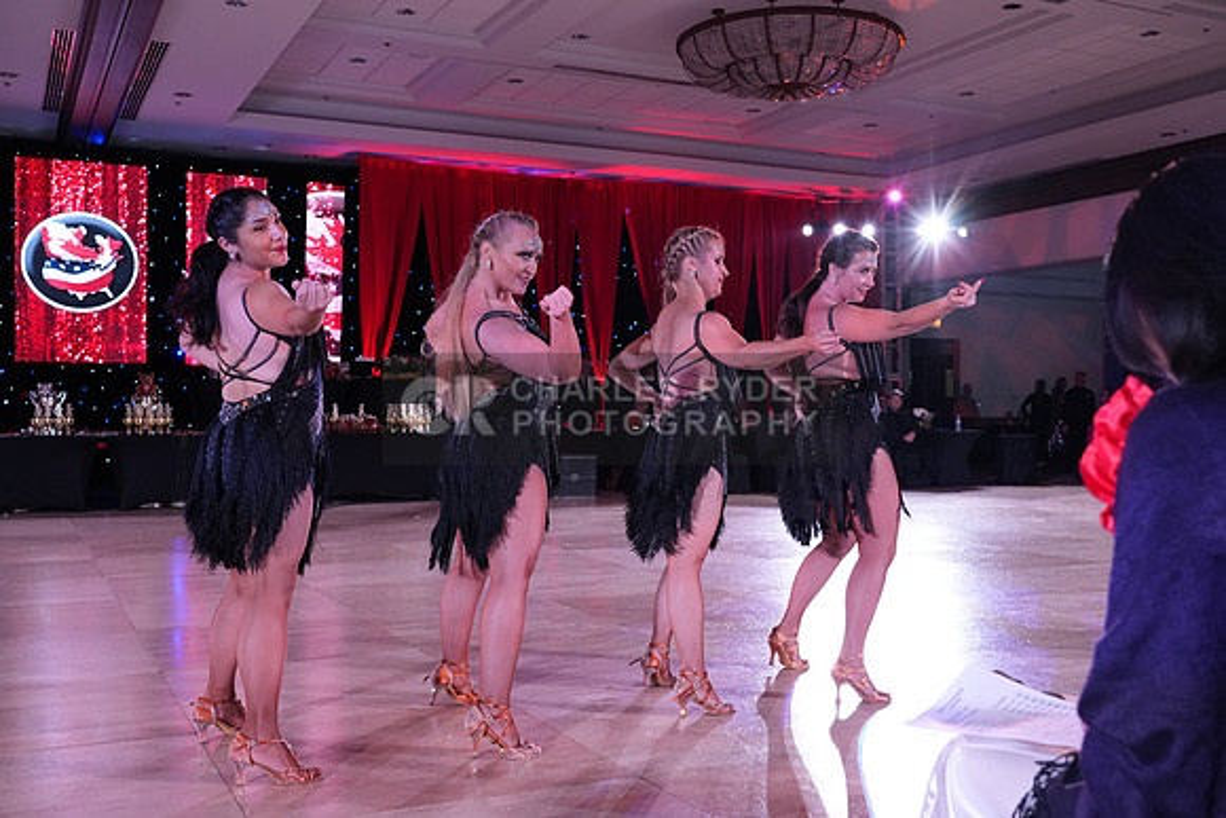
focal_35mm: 35
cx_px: 613
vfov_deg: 37.9
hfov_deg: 54.4
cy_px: 409
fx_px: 1192
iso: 2500
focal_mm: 35
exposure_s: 1/250
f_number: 5
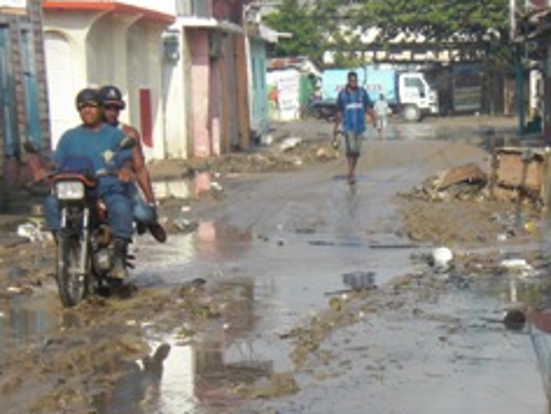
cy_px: 391
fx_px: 2626
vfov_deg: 9.0
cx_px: 448
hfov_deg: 11.9
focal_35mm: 165
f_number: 5
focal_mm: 14.49
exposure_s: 1/400
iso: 64
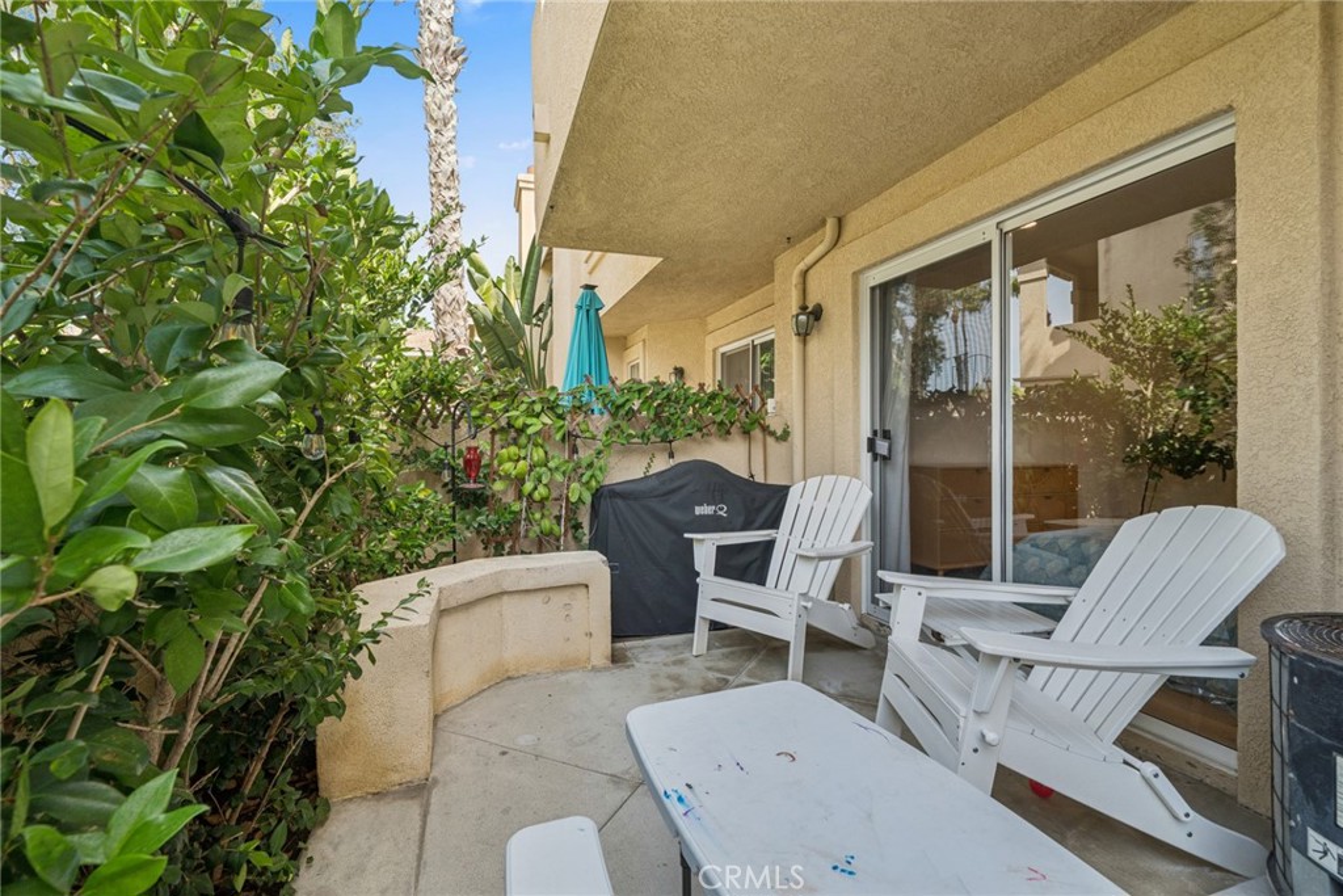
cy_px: 448
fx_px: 560
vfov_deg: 77.3
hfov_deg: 100.4
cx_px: 672
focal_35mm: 15
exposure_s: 1/160
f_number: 8
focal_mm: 15
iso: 400
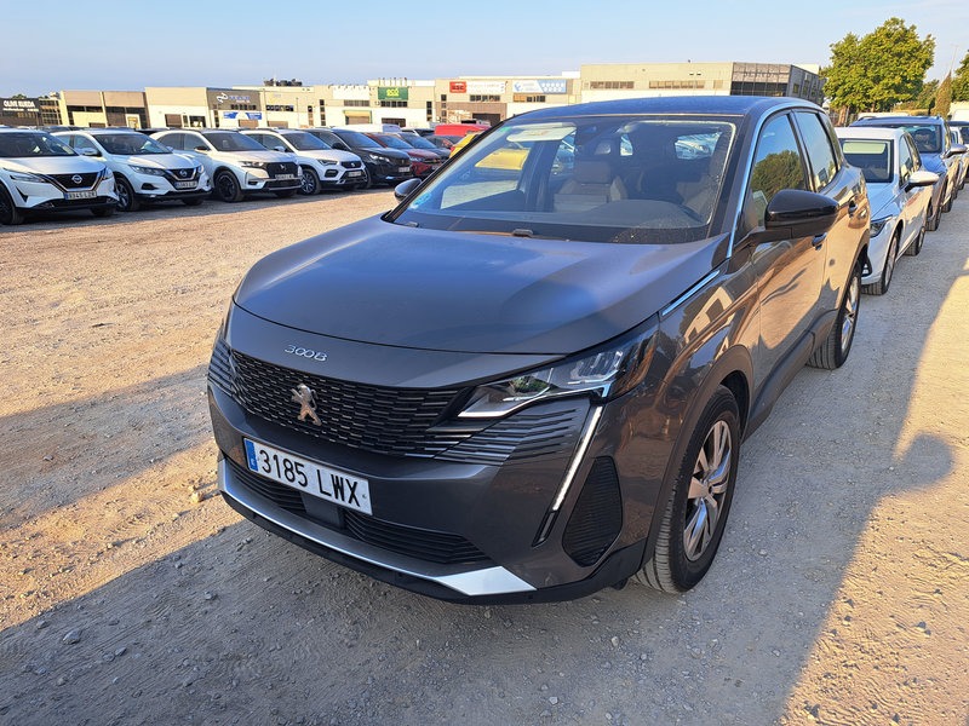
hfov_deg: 71.6
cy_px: 363
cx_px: 484
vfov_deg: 56.8
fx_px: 672
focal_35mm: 24
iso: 50
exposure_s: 1/373
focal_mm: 5.23
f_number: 1.8
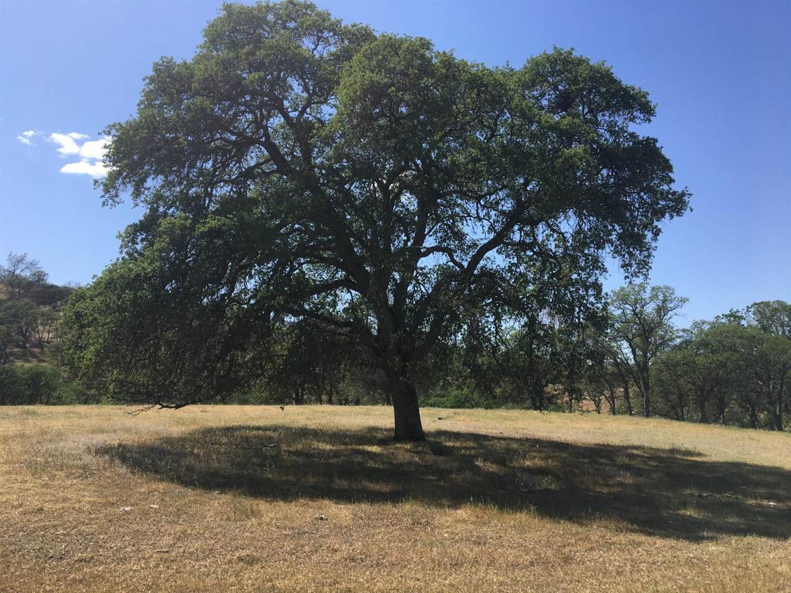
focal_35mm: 29
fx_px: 662
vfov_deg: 48.2
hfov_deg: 61.7
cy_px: 296
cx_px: 396
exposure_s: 1/1350
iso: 25
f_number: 2.2
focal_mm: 4.15
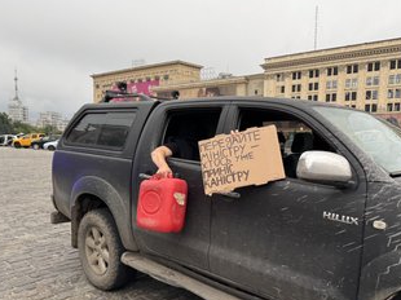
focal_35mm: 31
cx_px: 241
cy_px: 181
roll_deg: -1.7
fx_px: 359
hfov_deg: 57.9
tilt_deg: -6.0
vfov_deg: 45.1
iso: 64
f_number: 1.78
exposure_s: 1/137
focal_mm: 6.76
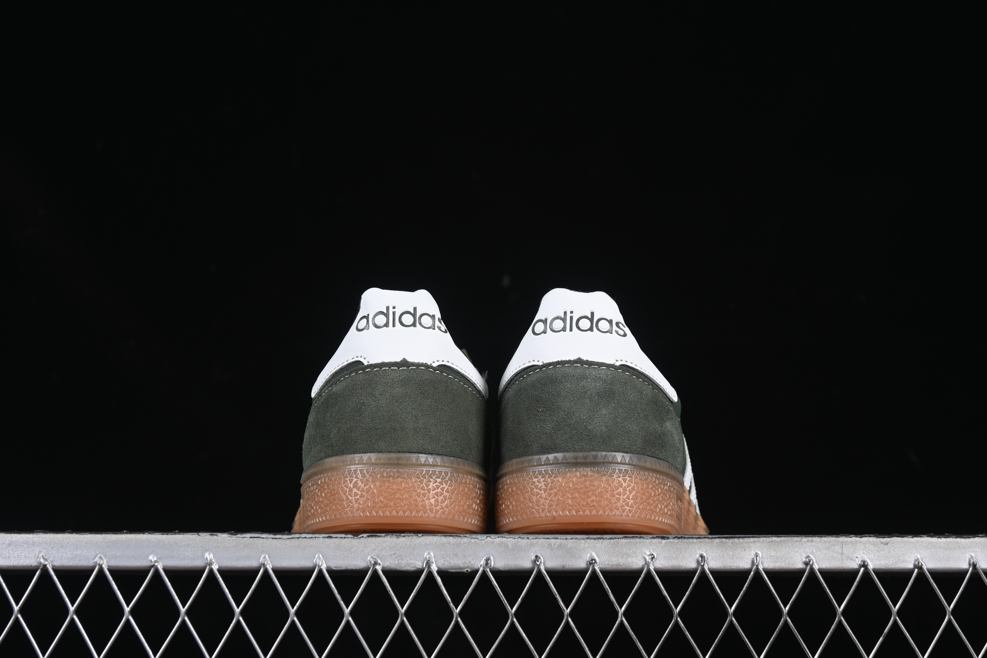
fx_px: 2056
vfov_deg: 18.2
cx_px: 494
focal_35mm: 75
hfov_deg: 27.0
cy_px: 329
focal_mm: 50
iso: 160
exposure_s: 1/60
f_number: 7.1
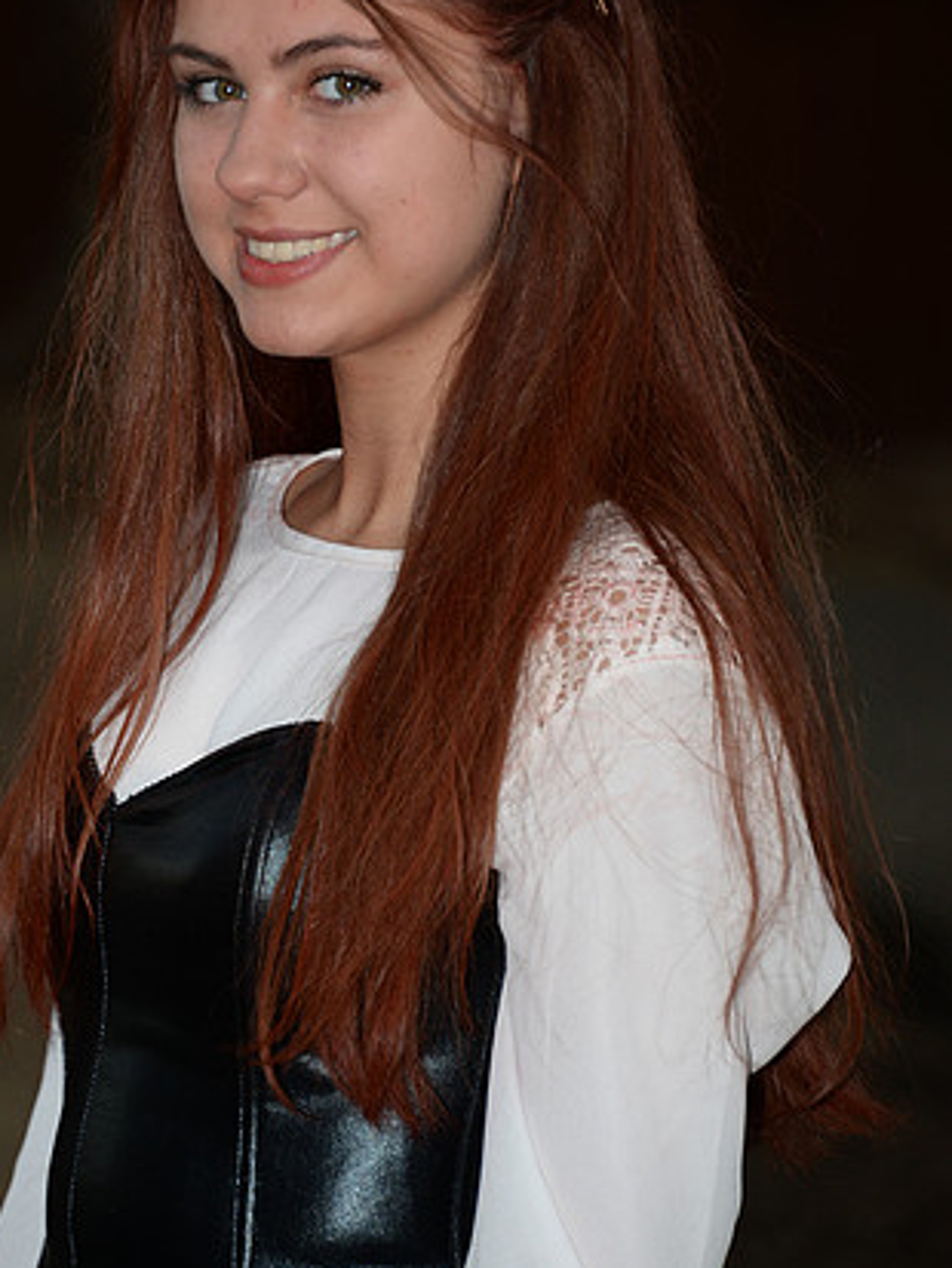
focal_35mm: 270
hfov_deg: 5.5
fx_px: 9896
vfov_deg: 7.3
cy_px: 482
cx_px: 361
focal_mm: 200
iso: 400
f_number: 5.6
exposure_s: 1/200
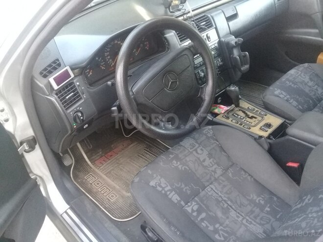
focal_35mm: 31
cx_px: 162
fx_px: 289
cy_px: 121
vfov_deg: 45.4
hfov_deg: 58.4
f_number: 2.2
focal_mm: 3.3
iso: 200
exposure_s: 1/33
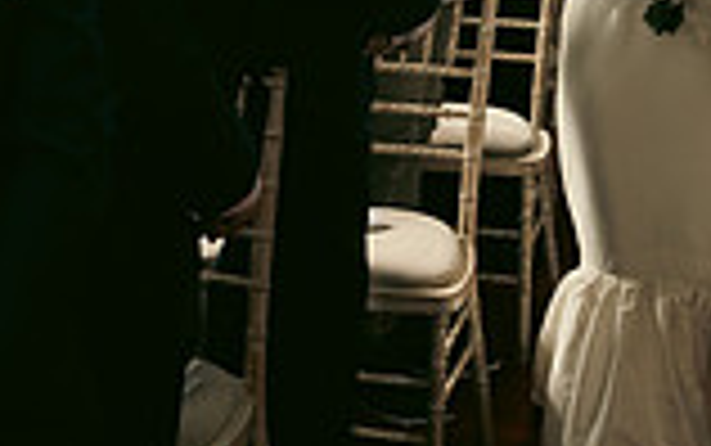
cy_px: -56
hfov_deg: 20.6
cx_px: 400
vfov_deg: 12.7
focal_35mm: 101
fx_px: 1958
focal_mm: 27
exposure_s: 1/160
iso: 800
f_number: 3.5
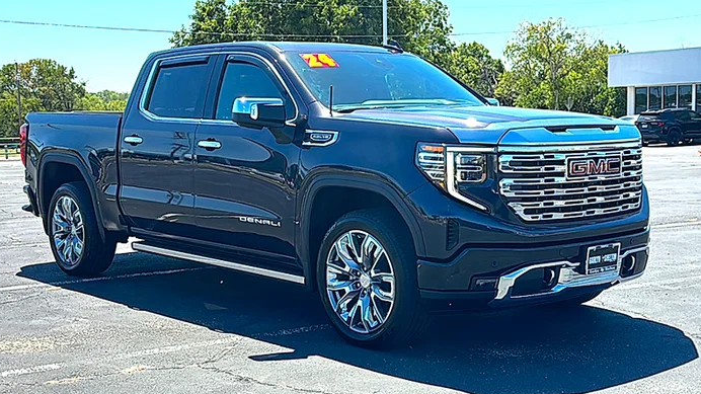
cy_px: 193
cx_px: 347
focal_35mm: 43
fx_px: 799
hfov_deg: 47.4
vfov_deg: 27.7
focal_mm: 6.86
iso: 80
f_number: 1.78
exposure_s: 1/2817
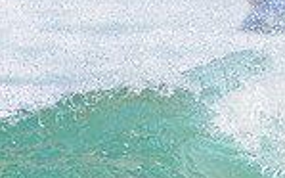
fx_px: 18883
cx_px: 679
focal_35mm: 2432
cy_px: 182
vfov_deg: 0.5
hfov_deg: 0.9
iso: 220
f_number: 5.6
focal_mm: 500
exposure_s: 1/2000
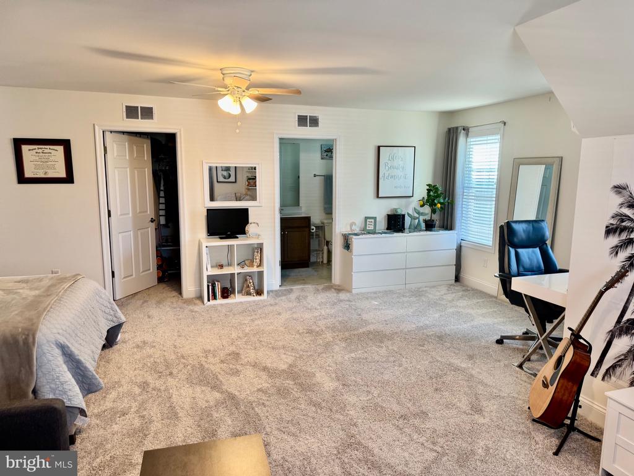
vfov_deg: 56.8
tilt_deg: -8.9
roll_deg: -0.5
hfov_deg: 71.6
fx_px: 440
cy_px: 238
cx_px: 317
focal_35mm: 24
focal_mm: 6.76
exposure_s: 1/60
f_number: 1.78
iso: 125
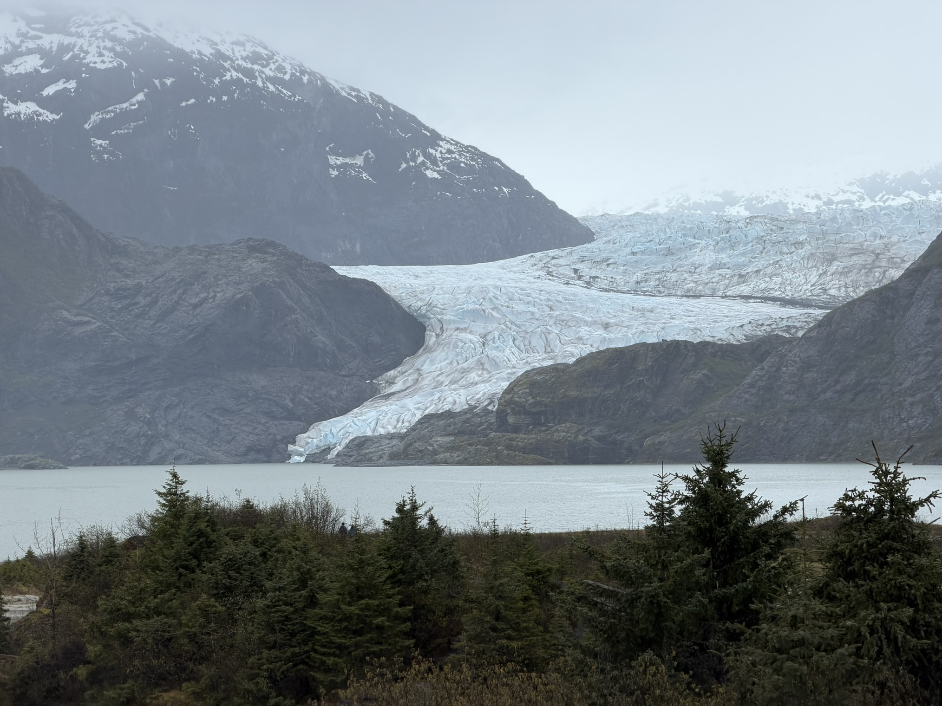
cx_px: 474
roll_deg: +0.6
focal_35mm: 101
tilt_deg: +2.7
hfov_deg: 19.4
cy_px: 353
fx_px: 2748
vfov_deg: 14.6
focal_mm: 16.89
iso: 32
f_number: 2.8
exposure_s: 1/638
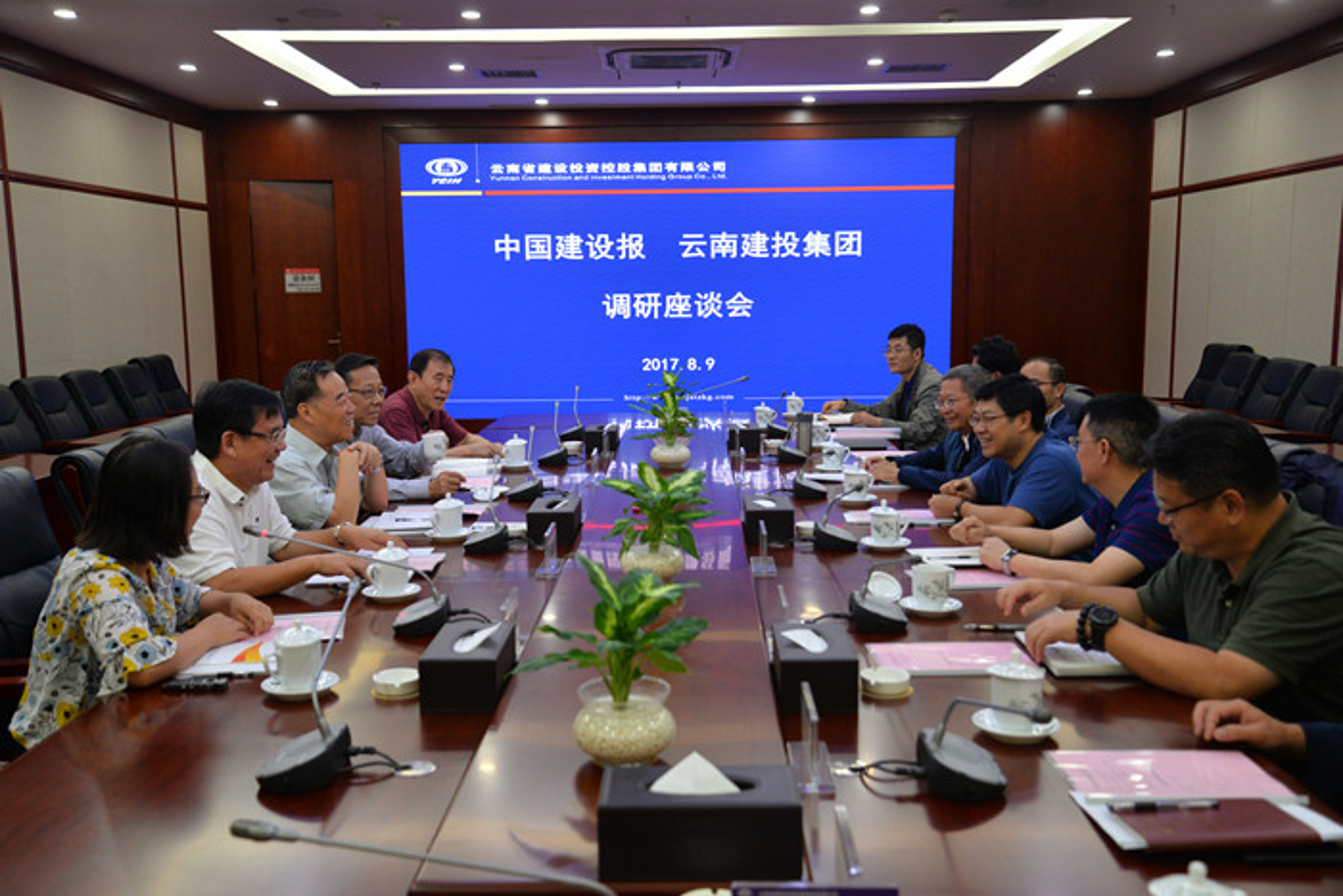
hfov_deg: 54.4
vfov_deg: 37.9
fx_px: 1306
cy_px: 448
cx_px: 672
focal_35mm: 35
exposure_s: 1/125
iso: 1250
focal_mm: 35
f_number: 5.6
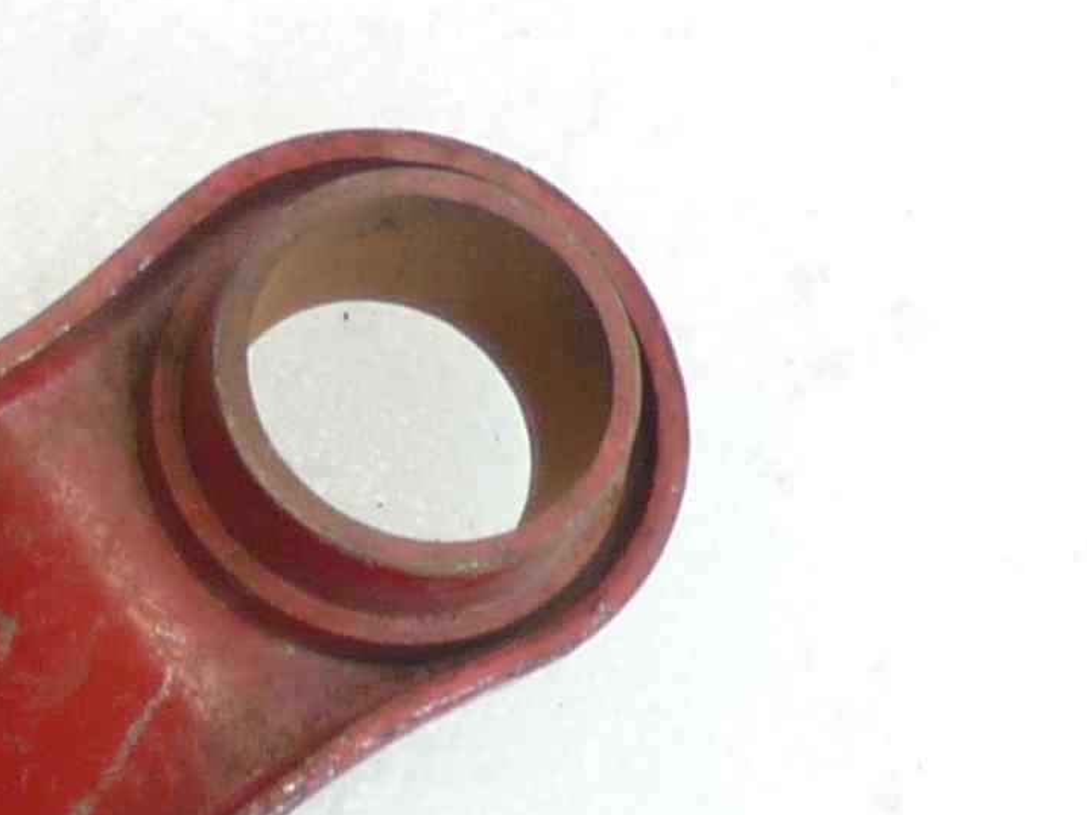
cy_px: 733
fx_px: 4270
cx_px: -593
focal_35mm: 136
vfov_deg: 10.8
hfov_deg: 13.6
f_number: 3.3
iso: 80
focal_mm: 4.4
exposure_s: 1/13
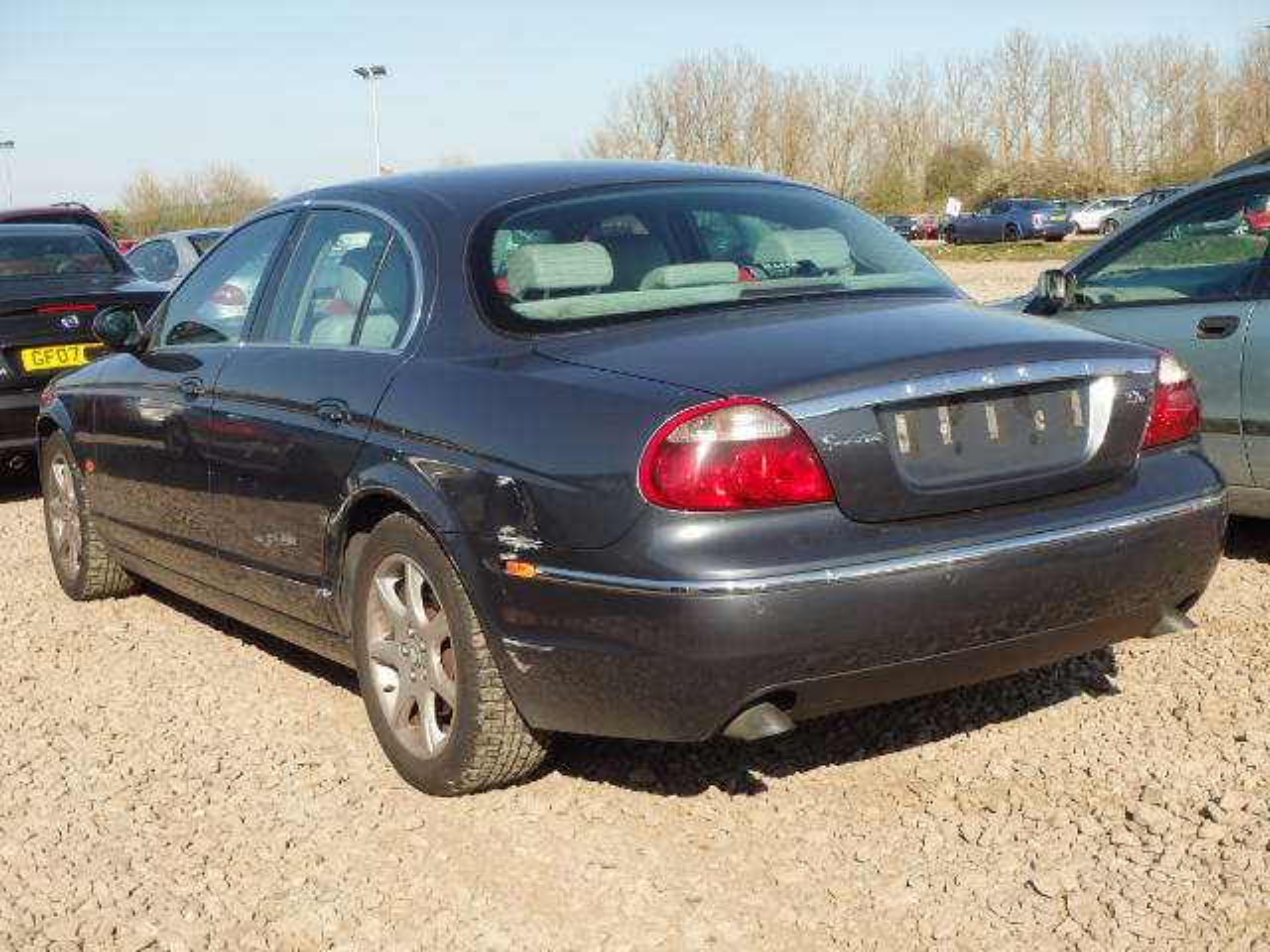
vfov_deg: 31.5
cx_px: 635
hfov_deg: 41.2
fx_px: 1688
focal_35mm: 46
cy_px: 476
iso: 125
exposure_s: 1/500
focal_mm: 8.3
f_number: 4.9
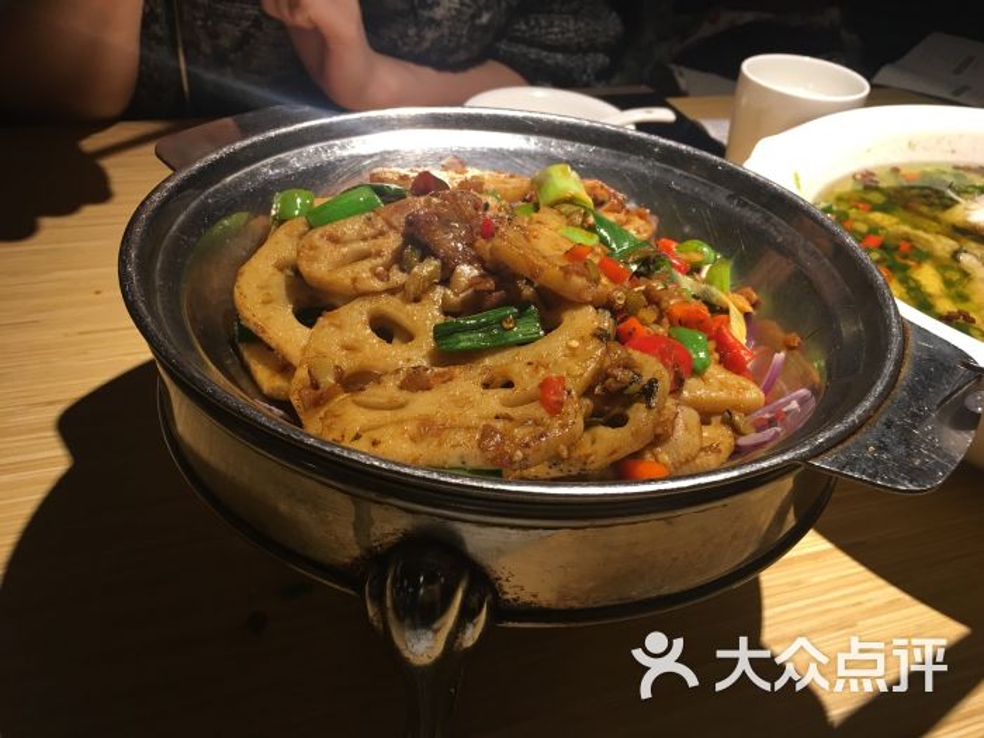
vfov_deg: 48.2
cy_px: 369
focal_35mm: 29
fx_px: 824
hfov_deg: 61.7
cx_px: 492
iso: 40
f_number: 2.2
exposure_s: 1/17
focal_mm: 4.15
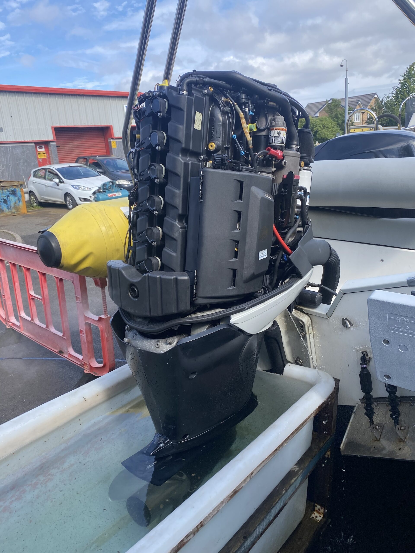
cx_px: 208
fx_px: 416
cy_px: 276
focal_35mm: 26
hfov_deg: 53.1
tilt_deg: -15.4
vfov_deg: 67.3
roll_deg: +4.4
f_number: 1.8
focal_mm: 4.25
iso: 32
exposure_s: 1/833
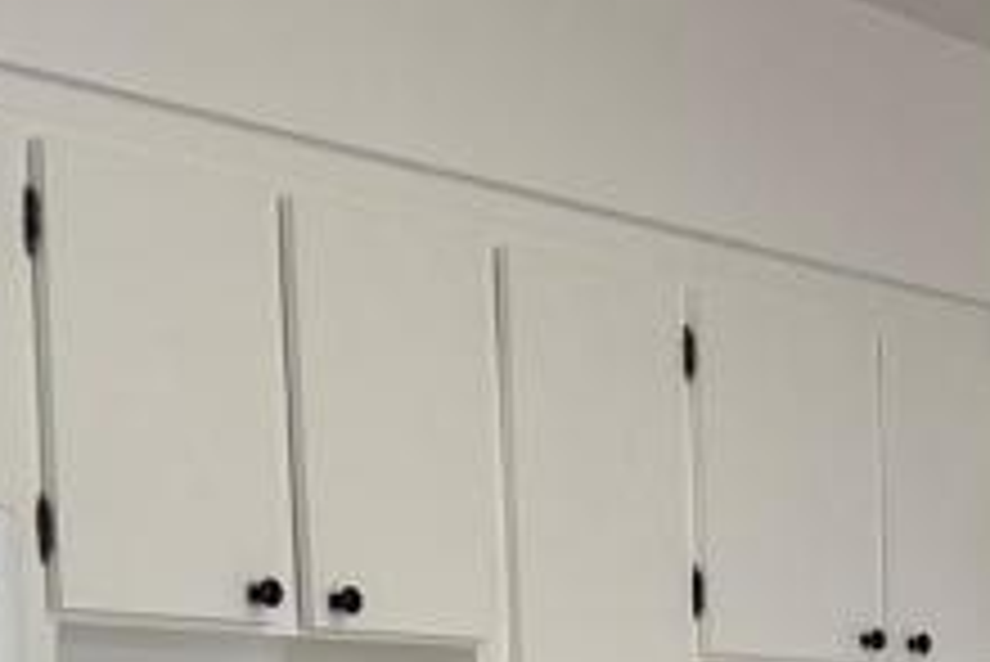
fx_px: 2999
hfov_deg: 17.8
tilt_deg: -5.3
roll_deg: +0.7
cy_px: 1040
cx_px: 1192
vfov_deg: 11.9
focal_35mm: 109
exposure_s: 1/120
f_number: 1.78
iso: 200
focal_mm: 6.76
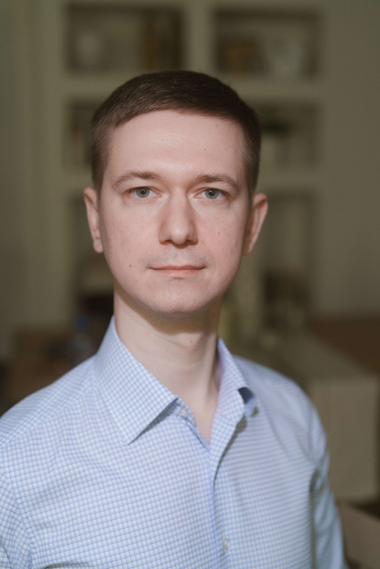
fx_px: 792
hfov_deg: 27.0
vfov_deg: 39.6
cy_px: 284
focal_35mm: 50
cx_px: 190
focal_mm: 50
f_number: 2.2
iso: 1000
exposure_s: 1/125
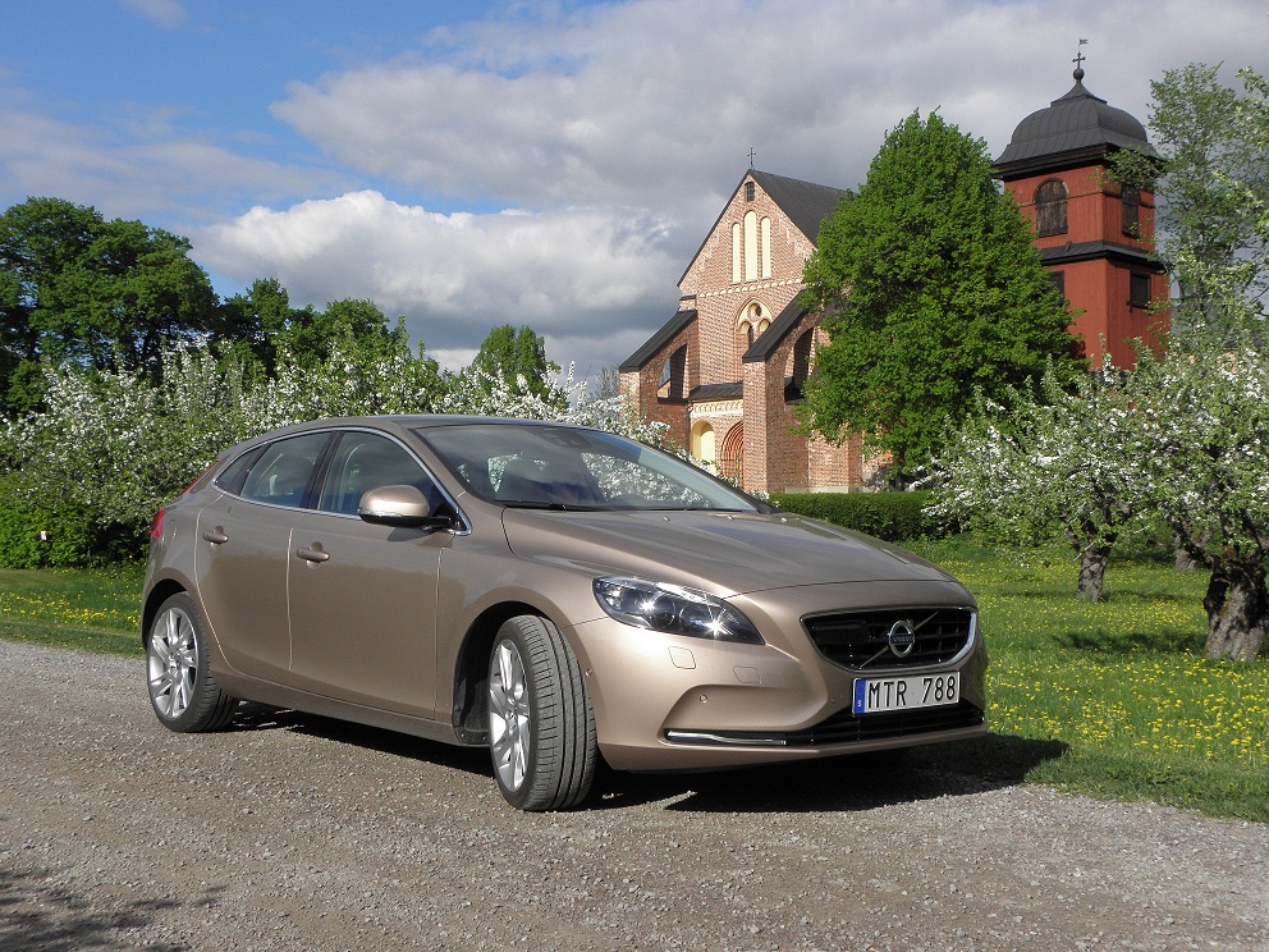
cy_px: 476
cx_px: 634
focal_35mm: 44
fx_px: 1613
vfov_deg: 32.9
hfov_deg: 42.9
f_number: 5.6
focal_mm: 7.87
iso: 64
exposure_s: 1/320
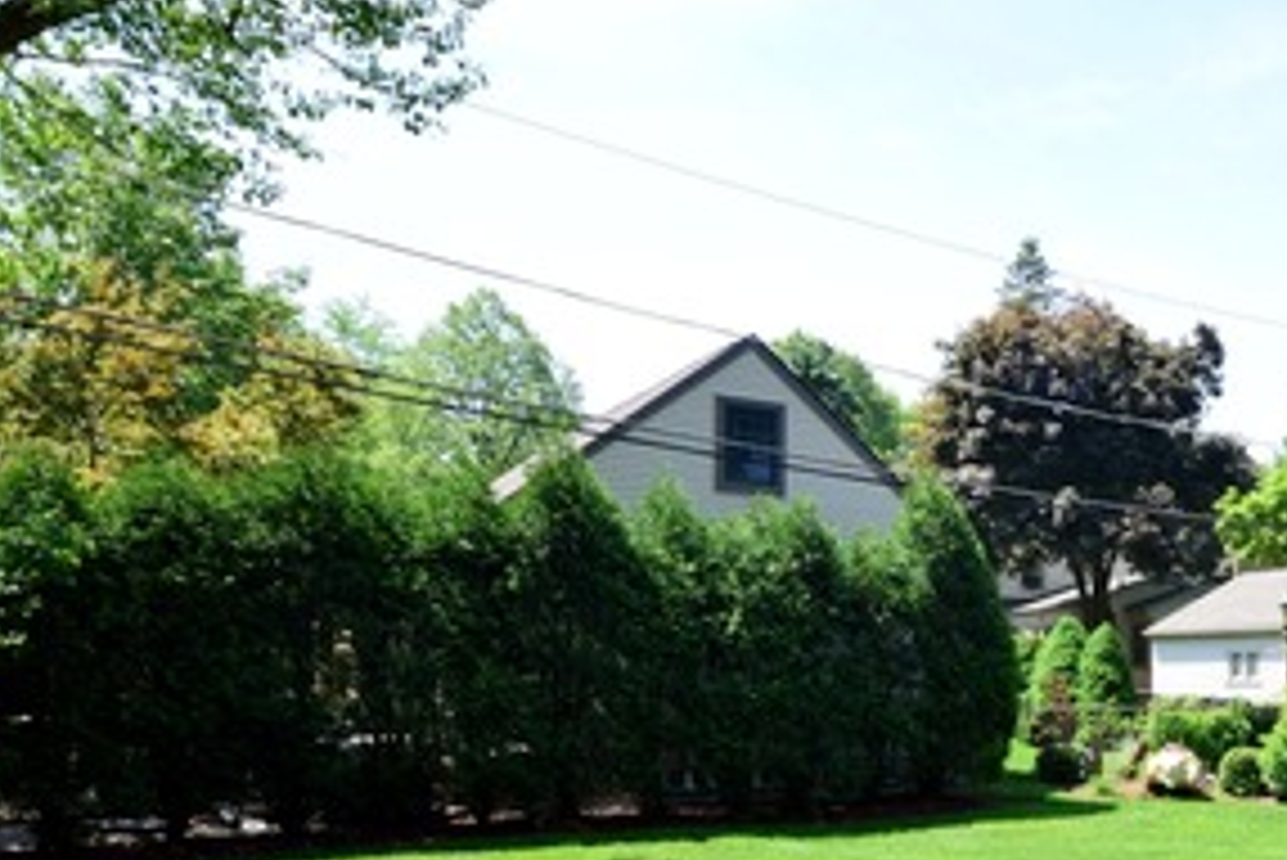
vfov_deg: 33.4
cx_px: 1242
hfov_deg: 43.9
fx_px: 1379
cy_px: 709
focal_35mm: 39
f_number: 8
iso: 160
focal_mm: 11.5
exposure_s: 1/200
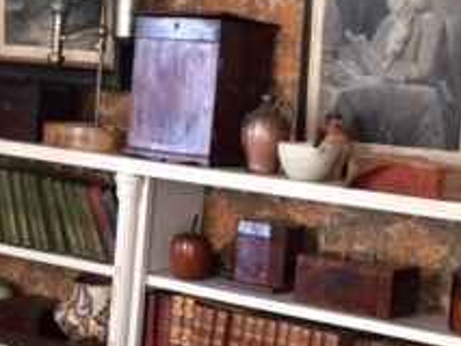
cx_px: 238
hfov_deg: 22.5
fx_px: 1159
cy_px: 214
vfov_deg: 17.0
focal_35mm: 87
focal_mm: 4.15
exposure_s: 1/30
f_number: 2.2
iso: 125
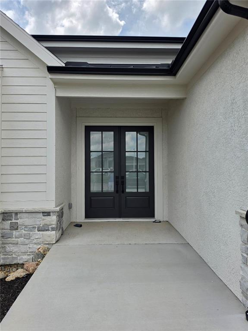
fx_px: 220
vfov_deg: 74.0
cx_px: 124
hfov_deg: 58.8
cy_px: 166
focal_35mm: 23
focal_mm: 6.5
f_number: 1.4
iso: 40
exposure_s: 1/10000
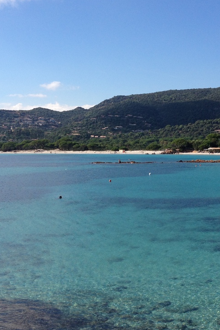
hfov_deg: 22.5
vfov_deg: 33.4
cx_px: 151
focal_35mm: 60
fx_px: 550
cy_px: 155
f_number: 2.4
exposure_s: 1/1783
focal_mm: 4.28
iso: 64
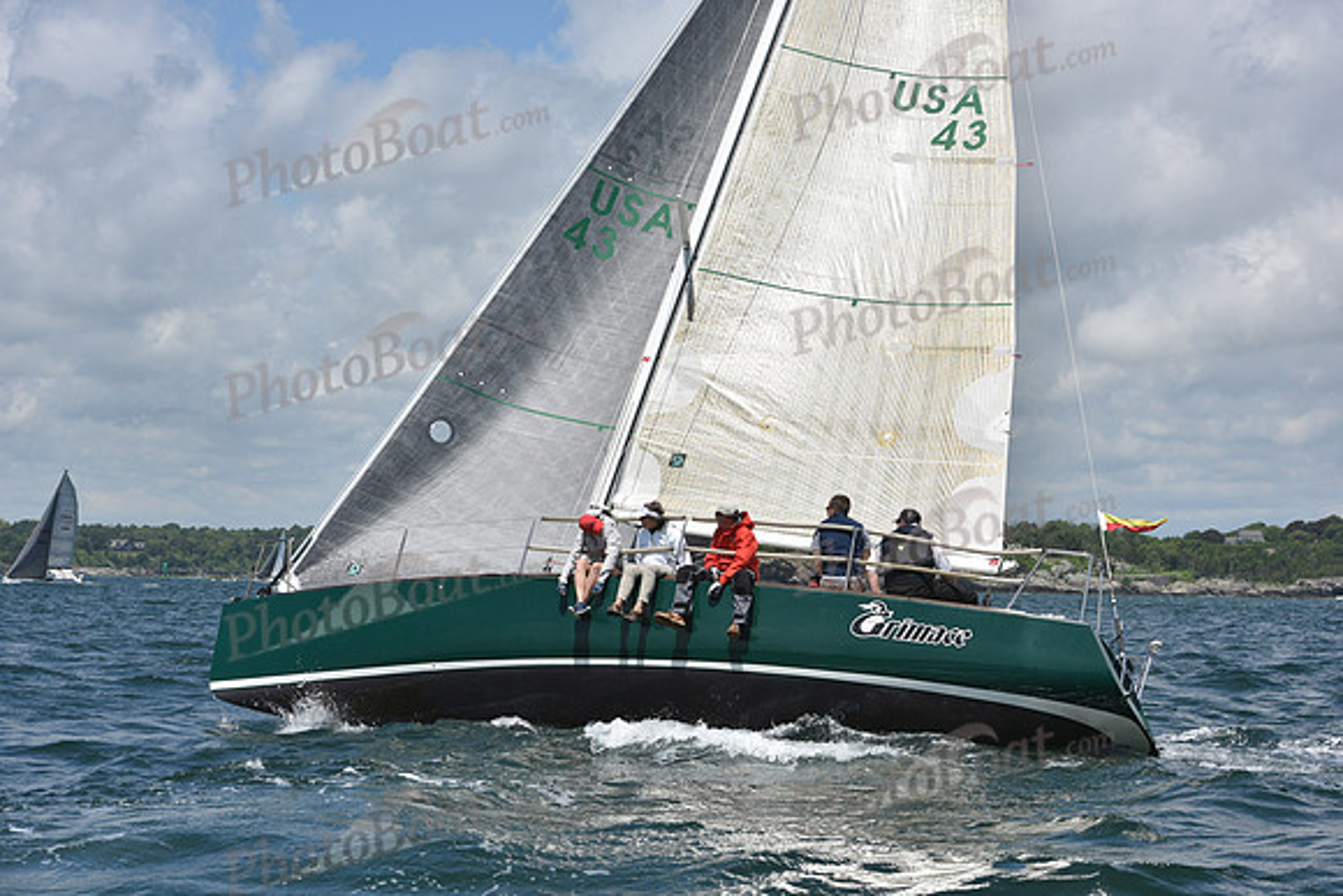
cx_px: 672
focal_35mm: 70
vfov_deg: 19.5
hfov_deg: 28.8
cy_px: 448
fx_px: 2612
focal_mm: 70
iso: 250
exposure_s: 1/1250
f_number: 9
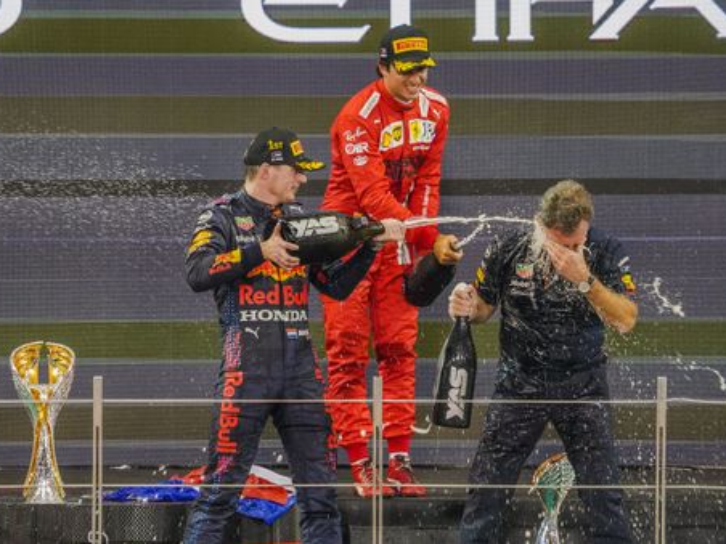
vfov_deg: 2.6
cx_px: 363
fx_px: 11829
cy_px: 272
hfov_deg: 3.5
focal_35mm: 564
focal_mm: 518
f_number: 6.3
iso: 5000
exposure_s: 1/400
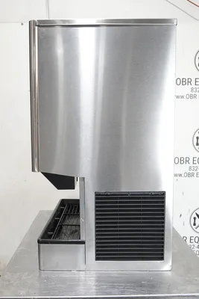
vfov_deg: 55.8
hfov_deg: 38.9
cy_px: 150
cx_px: 100
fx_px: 282
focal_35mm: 34
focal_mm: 12.76
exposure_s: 1/40
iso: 1000
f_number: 3.5
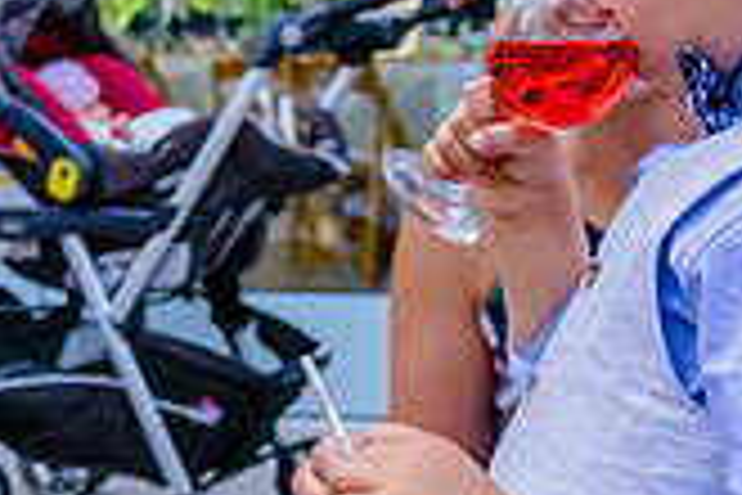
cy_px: 269
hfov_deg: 23.1
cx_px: 182
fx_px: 1793
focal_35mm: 87
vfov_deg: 15.7
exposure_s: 1/320
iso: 400
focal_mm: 24
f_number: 4
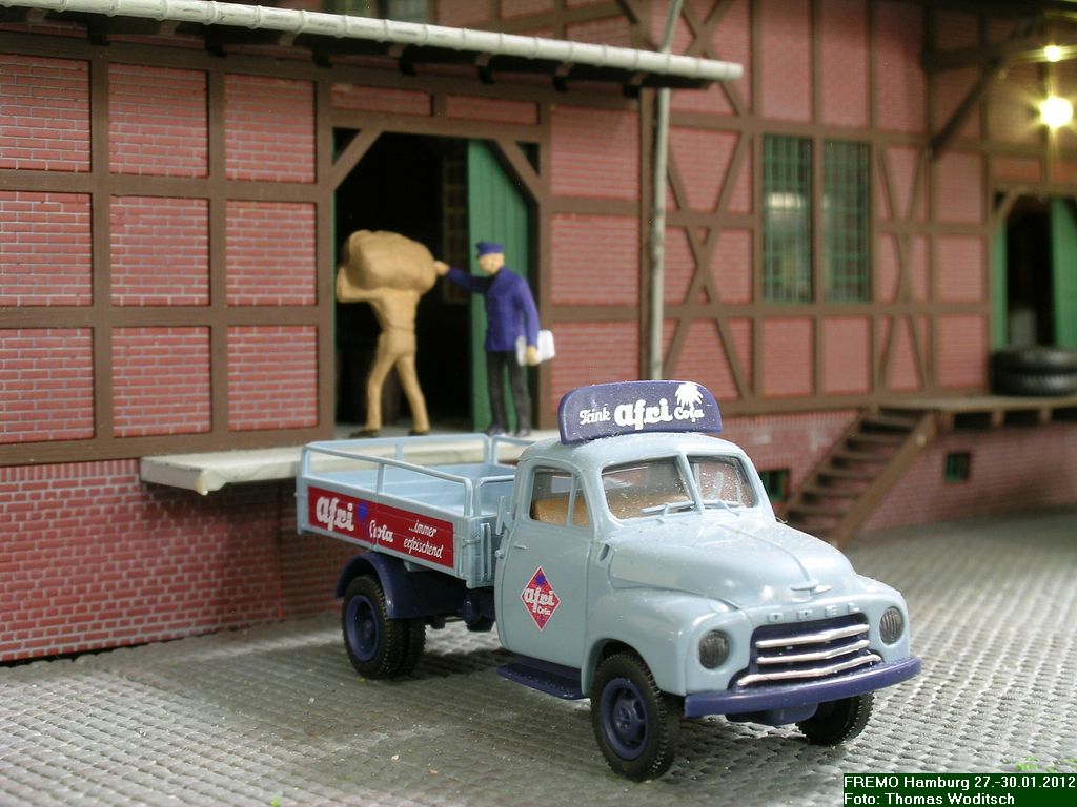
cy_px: 404
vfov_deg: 11.8
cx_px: 538
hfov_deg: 15.6
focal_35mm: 126
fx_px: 3920
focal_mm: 12.6
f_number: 7.4
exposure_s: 6.38
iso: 50
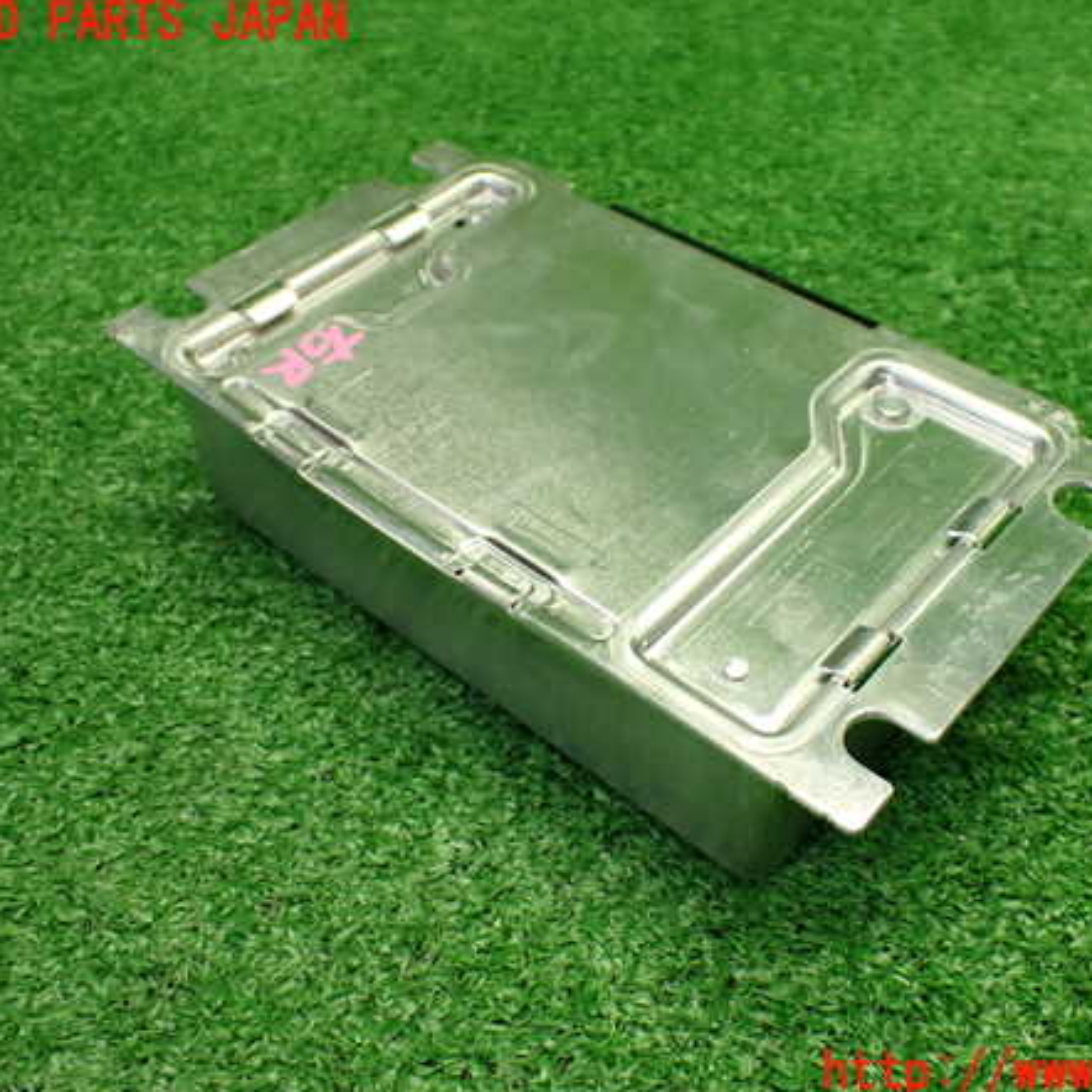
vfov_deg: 46.0
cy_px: 548
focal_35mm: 36
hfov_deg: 45.9
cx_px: 640
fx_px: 1285
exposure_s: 1/125
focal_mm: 5.4
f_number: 2.3
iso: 400
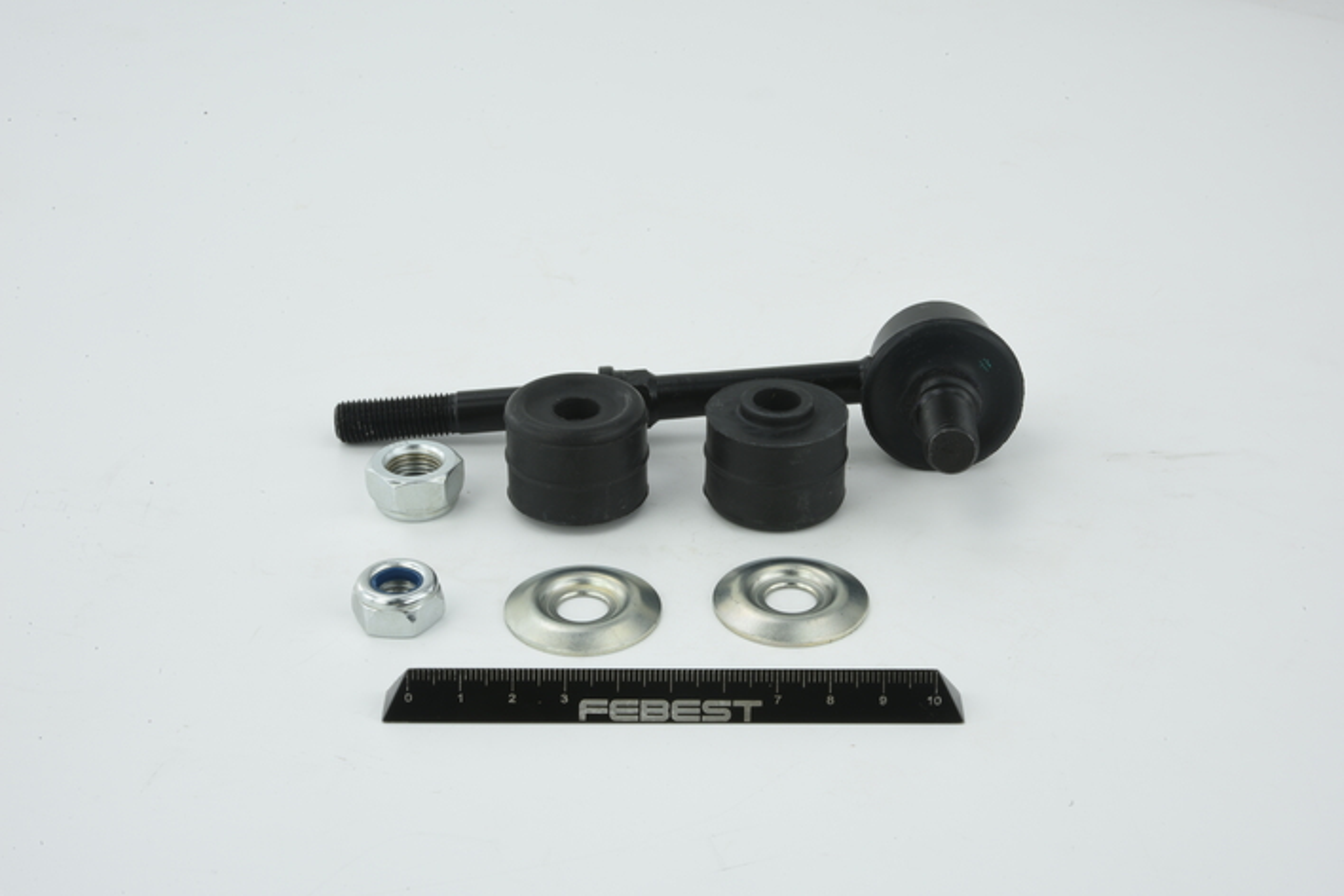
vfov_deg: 22.3
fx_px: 2277
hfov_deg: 32.9
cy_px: 446
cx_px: 680
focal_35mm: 61
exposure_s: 1/2.5
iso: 64
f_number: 32
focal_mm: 60
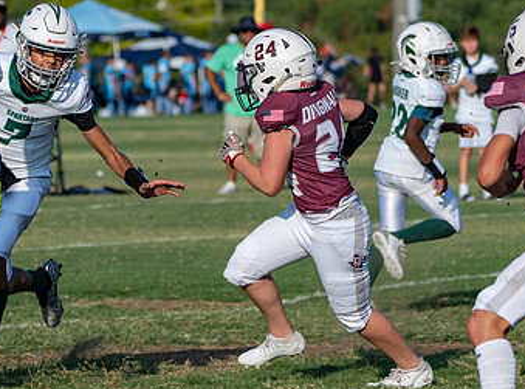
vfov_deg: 3.6
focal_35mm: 415
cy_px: 193
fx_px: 6265
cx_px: 62
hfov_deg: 4.8
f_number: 5.6
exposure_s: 1/2000
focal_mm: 179
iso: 250
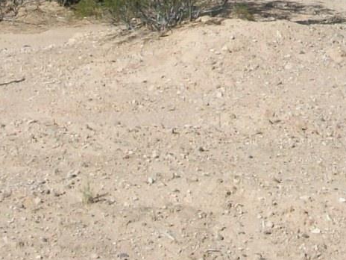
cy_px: -281
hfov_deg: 12.9
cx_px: 391
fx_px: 1499
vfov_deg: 9.2
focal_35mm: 150
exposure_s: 1/397
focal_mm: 5.7
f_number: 5.5
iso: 64
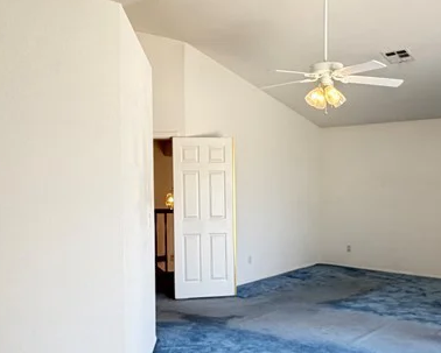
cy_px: 195
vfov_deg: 40.1
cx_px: 267
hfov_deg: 48.7
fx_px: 483
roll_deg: +0.9
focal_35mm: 37
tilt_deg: -1.2
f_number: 2.2
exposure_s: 1/120
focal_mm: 2.22
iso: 320
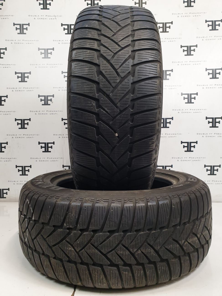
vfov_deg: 67.3
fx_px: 222
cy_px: 148
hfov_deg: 53.1
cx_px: 111
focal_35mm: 26
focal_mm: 4.3
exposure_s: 1/50
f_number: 2.4
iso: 125
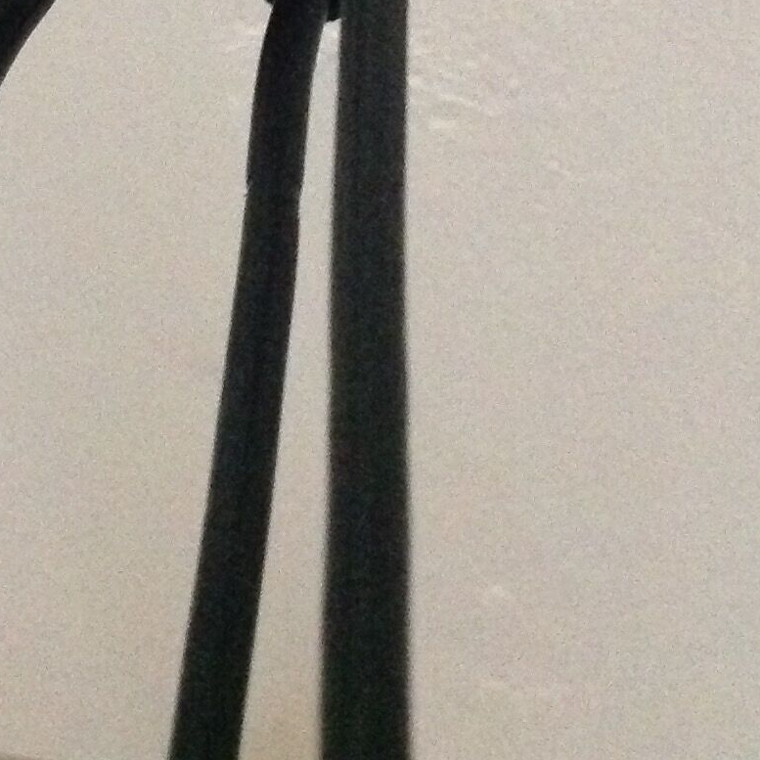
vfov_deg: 16.3
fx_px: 2558
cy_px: -139
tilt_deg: +48.6
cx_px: 175
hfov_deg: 16.8
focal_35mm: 103
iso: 800
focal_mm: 4.28
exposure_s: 1/15
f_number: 2.4
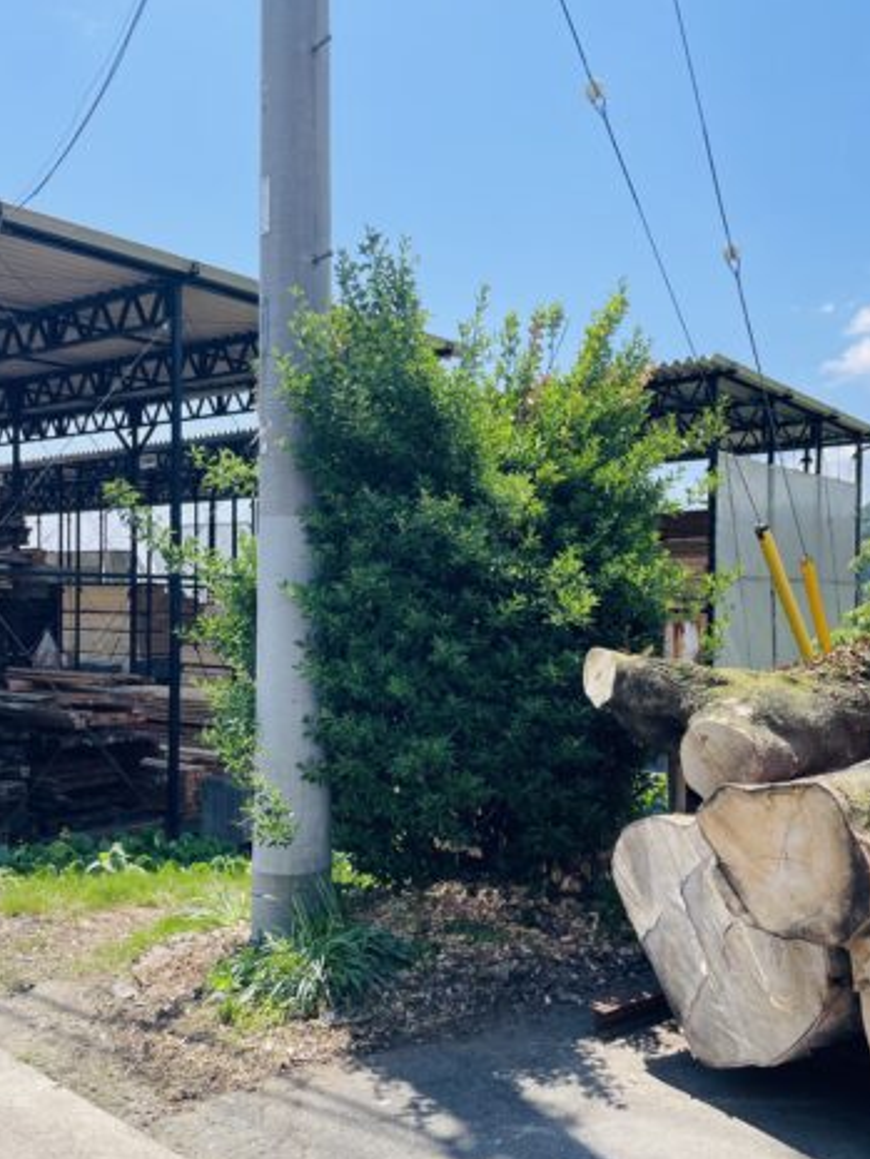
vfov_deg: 58.3
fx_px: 1038
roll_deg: -1.2
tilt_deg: -0.3
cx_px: 471
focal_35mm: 31
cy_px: 627
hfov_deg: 45.4
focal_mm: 4.2
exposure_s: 1/2398
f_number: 1.6
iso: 32
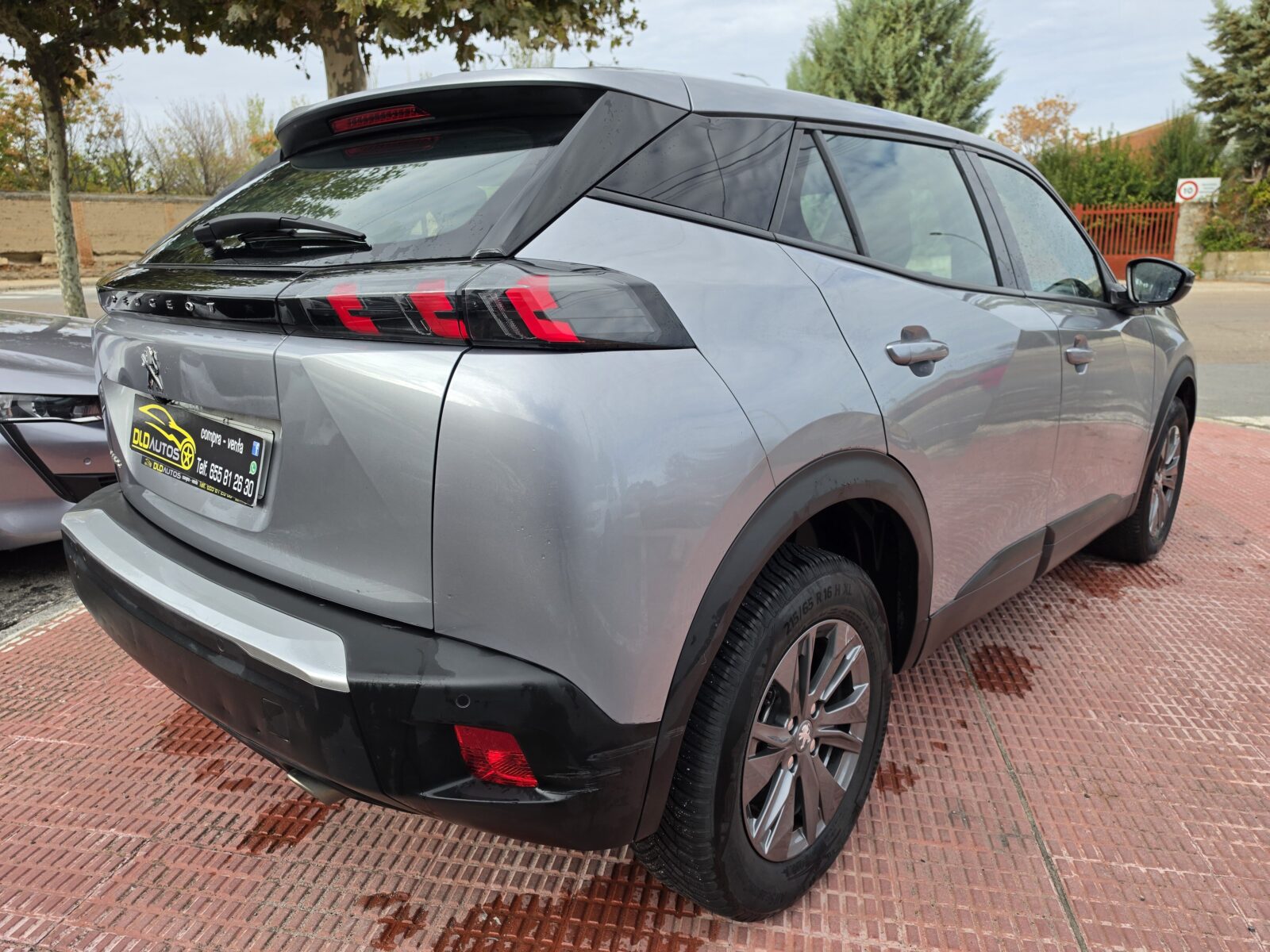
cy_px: 476
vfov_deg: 58.9
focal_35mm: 23
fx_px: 844
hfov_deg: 73.9
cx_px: 635
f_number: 1.4
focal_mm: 6.5
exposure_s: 1/2745
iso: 64
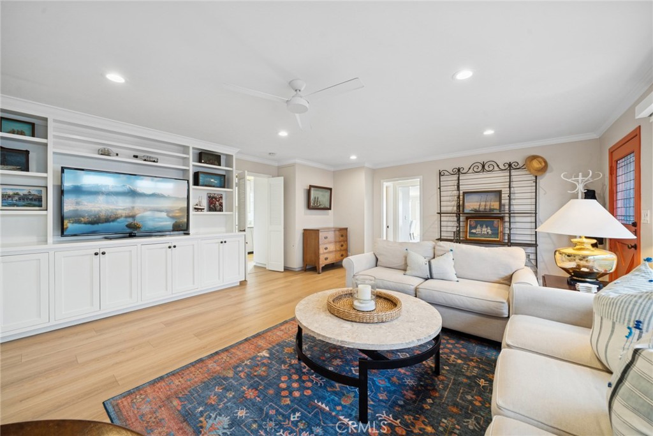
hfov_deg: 108.3
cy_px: 218
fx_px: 236
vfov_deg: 85.4
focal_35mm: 13
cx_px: 326
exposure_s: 1/8
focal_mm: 13
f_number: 8
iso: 400
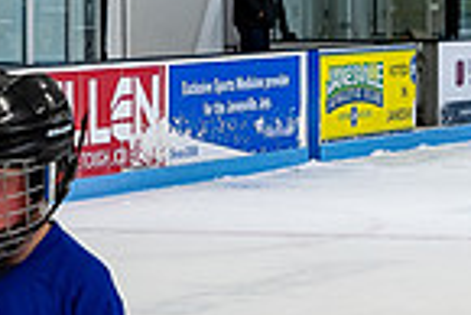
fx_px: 3300
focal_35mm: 252
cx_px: -338
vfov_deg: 5.5
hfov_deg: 7.9
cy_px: 266
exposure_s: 1/250
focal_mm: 31
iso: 400
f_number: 4
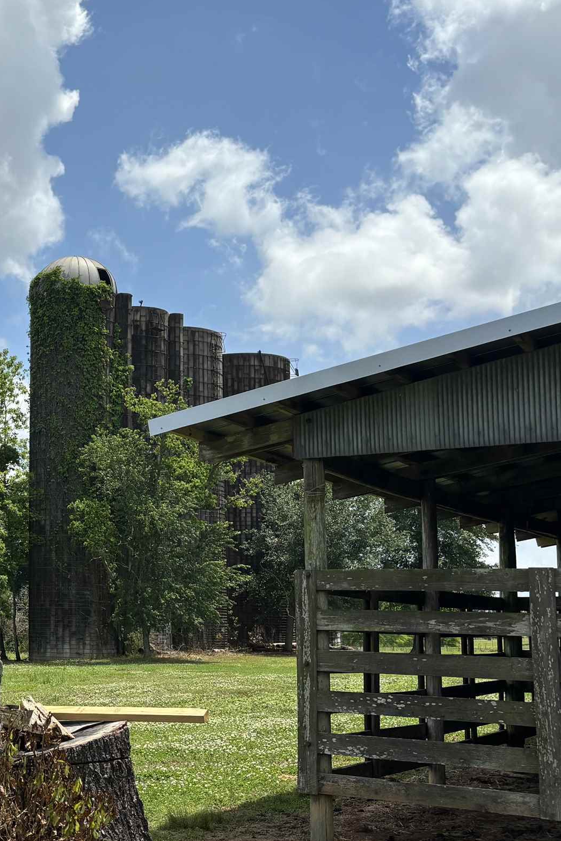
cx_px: -88
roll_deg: -0.8
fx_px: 1239
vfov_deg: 37.5
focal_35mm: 53
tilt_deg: +7.2
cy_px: 452
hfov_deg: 23.6
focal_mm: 5.96
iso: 50
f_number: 1.6
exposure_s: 1/5076
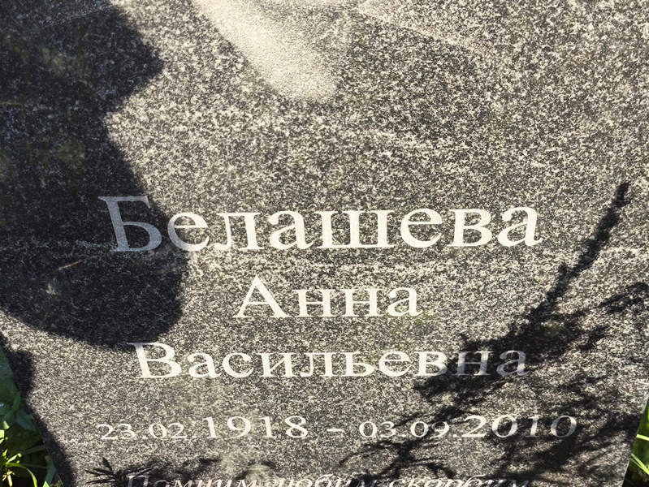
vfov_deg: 29.1
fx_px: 938
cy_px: 244
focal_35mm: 50
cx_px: 324
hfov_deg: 38.2
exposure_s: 1/200
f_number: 1.7
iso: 50
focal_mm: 4.71
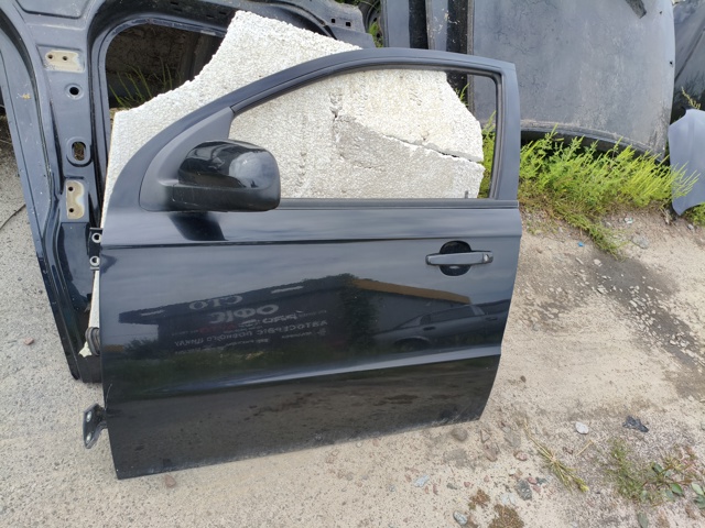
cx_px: 352
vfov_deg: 53.1
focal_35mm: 26
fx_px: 530
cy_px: 264
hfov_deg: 67.3
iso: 80
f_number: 1.5
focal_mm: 4.94
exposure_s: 1/1877
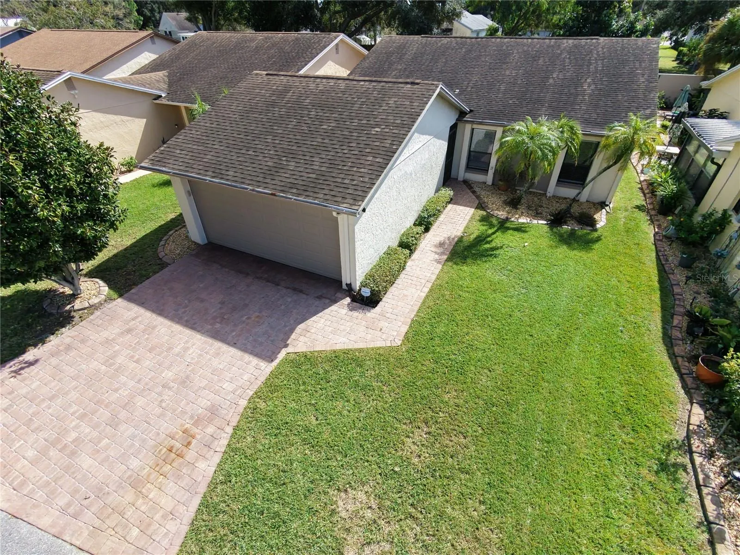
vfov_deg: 78.1
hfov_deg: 94.5
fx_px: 342
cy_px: 278
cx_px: 370
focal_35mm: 16
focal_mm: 3.05
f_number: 2.2
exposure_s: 1/500
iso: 100
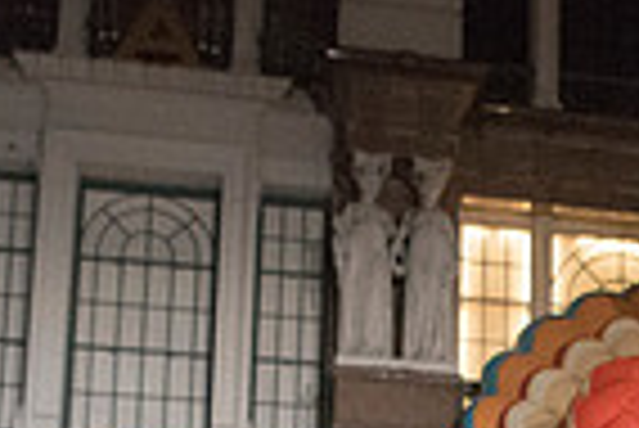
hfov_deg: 19.9
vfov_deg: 12.8
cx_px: 702
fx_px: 1741
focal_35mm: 98
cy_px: 750
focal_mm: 24
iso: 8000
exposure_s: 1/3200
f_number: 2.8
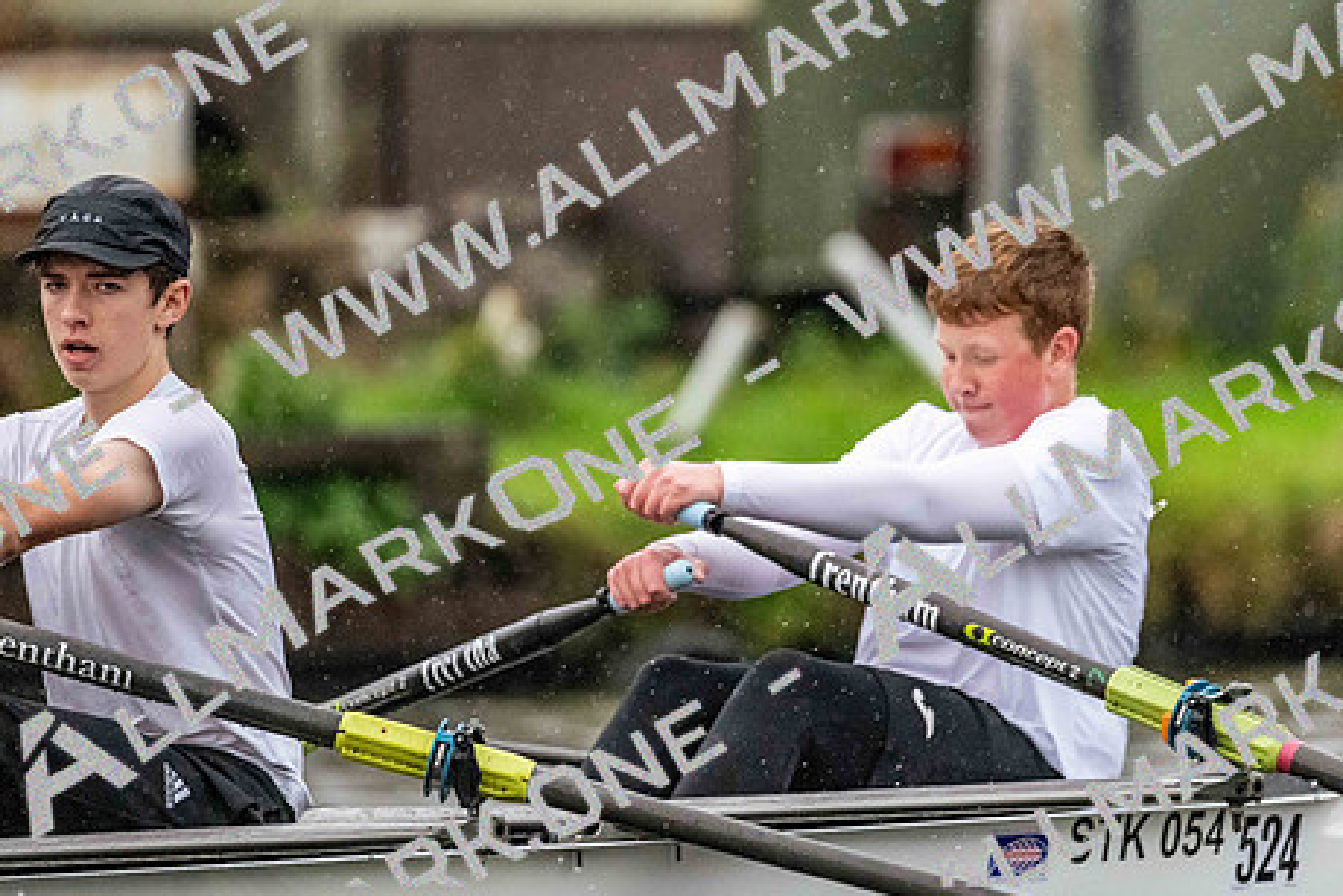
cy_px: 387
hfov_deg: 4.1
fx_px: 18807
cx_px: 613
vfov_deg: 2.7
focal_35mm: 504
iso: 9000
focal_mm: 400
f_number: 4.5
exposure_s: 1/2000
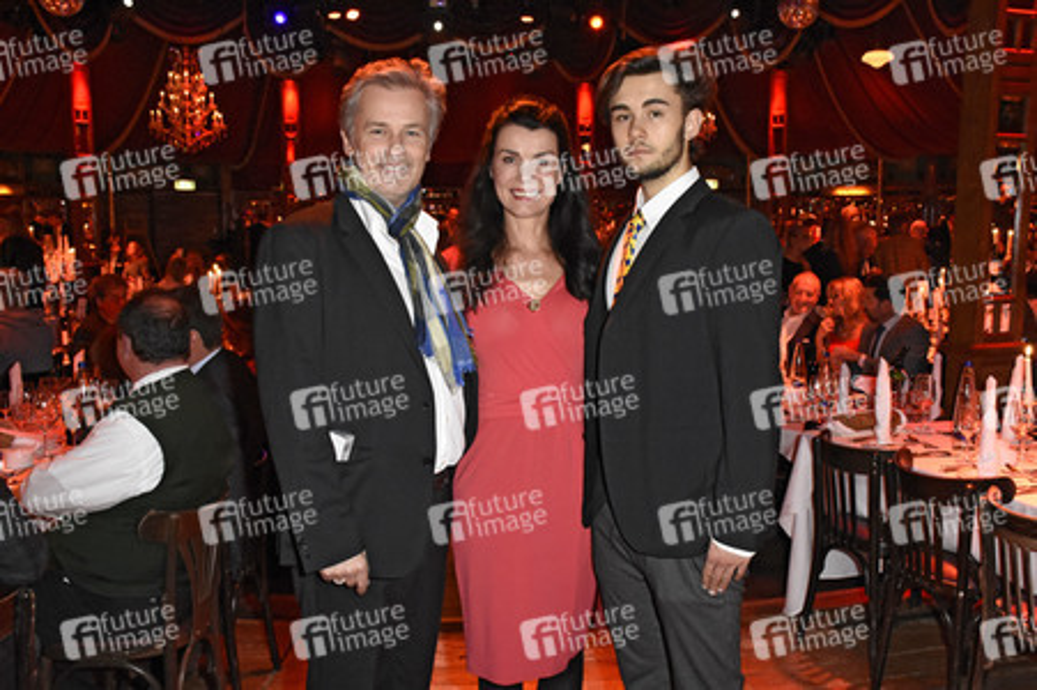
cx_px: 518
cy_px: 345
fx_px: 1036
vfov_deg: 36.8
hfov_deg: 53.2
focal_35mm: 36
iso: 5000
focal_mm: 24
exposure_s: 1/60
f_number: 6.3
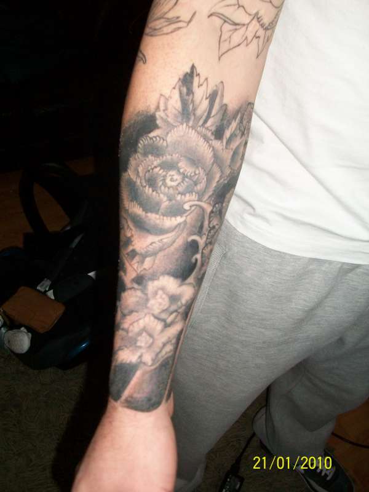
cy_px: 246
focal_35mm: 34
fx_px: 483
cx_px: 184
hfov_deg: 41.8
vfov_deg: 54.0
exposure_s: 1/60
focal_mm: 5.7
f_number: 2.8
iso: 120
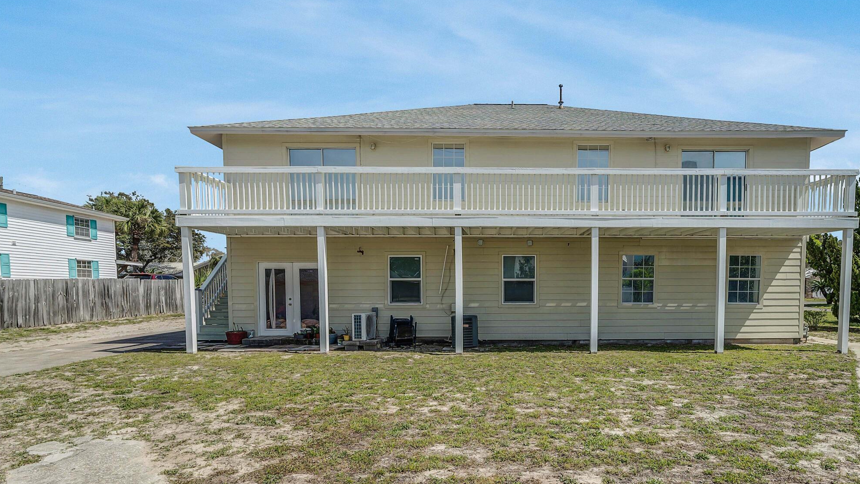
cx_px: 513
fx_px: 433
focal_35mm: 19
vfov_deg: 57.3
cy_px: 316
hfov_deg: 88.5
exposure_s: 1/1250
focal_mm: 12
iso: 100
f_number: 5.6
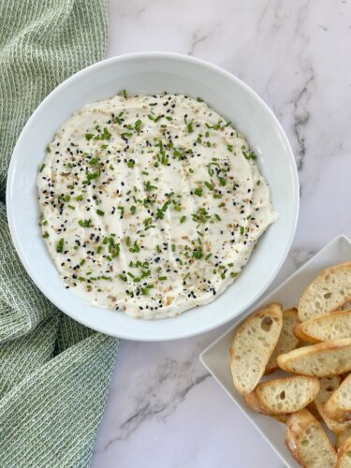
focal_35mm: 48
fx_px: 649
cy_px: 234
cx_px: 176
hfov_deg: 30.3
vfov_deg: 39.7
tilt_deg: -85.1
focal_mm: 6.86
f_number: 1.78
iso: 80
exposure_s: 1/216
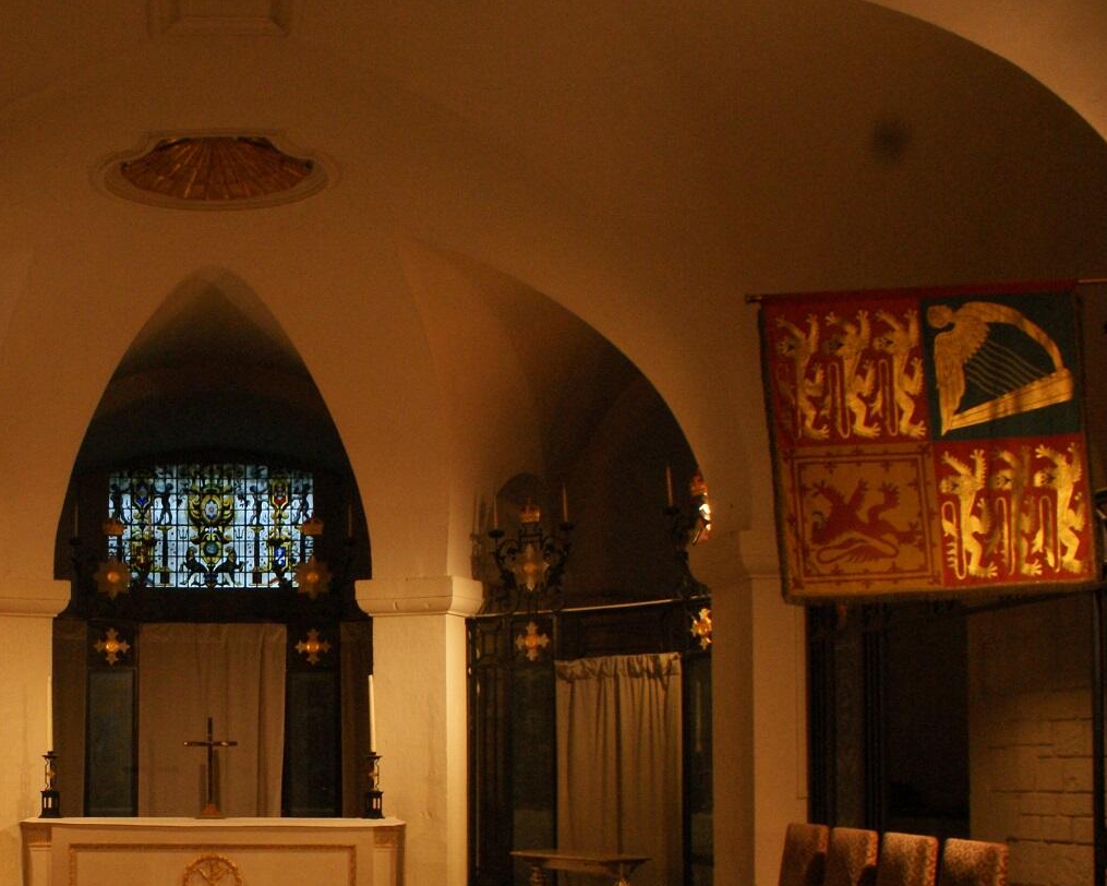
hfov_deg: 37.2
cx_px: 202
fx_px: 1573
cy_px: 533
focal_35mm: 48
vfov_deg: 31.4
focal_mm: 18
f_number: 8
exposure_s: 1/8
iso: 800
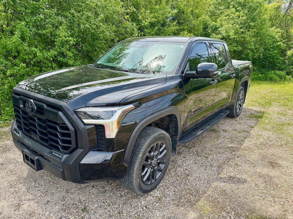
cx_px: 146
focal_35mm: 24
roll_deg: -0.8
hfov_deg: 71.6
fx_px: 203
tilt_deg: -16.3
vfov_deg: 56.8
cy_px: 110
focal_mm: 6.76
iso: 80
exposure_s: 1/1042
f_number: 1.78
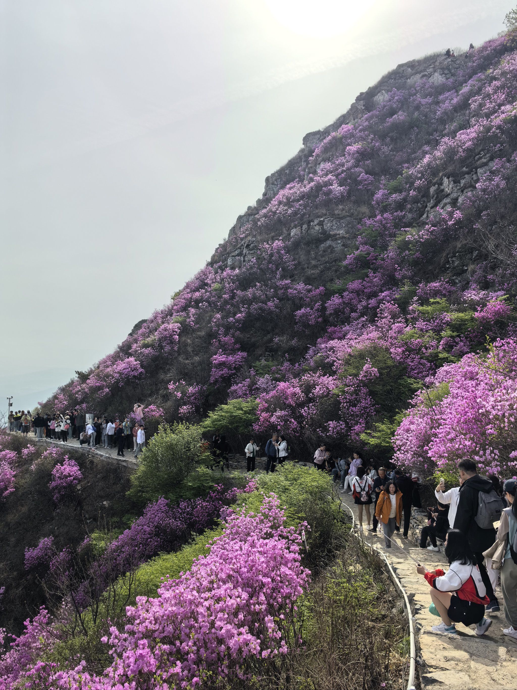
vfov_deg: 65.3
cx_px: 258
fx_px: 538
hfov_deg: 51.4
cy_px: 345
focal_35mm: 27
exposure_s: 1/5000
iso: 50
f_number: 2
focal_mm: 6.35
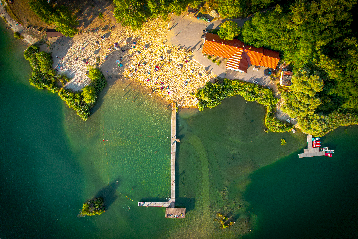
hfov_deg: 78.6
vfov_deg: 57.2
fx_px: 219
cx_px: 179
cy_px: 120
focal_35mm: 22
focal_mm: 8.38
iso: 100
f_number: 2.8
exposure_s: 1/400
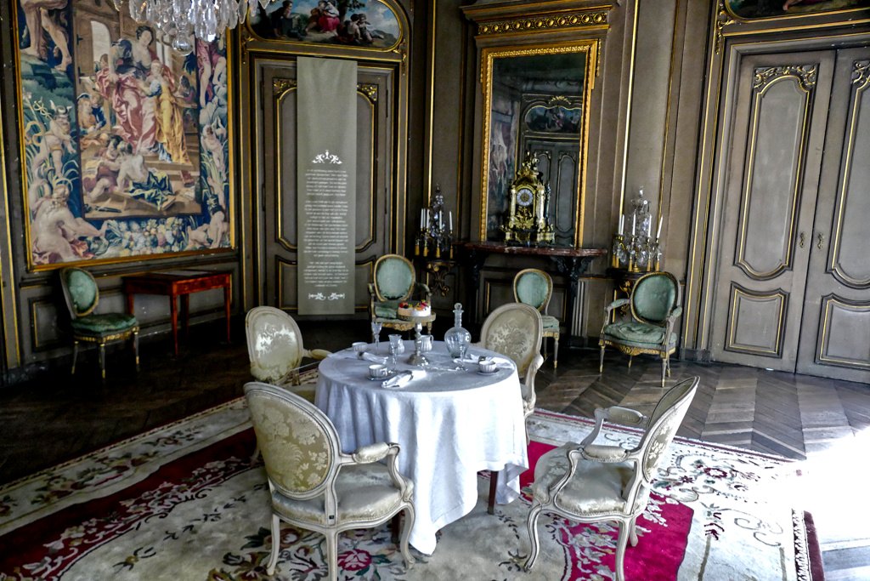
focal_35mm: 25
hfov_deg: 71.5
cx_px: 435
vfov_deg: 51.3
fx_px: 604
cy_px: 290
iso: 1000
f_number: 2.8
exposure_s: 1/125
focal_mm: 9.1
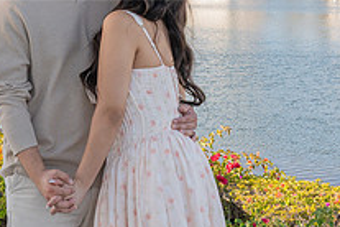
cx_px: 0
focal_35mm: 114
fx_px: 1077
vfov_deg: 12.0
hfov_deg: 17.5
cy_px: 66
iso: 200
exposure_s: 1/160
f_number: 9
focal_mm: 24
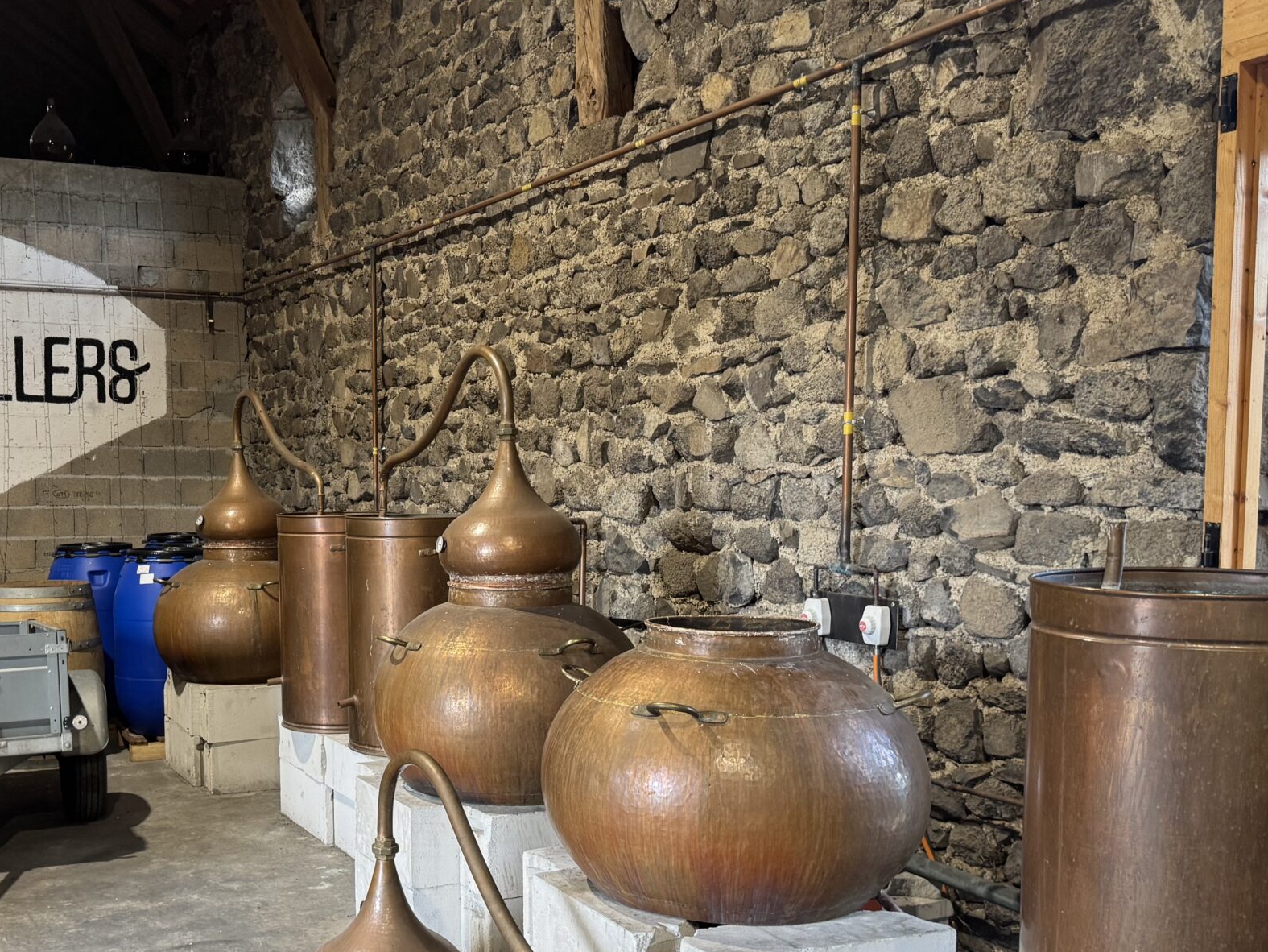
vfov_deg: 36.6
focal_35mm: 39
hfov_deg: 47.2
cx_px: 435
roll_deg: +1.8
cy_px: 598
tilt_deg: -3.9
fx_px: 1429
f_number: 1.78
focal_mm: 6.76
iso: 160
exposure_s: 1/50
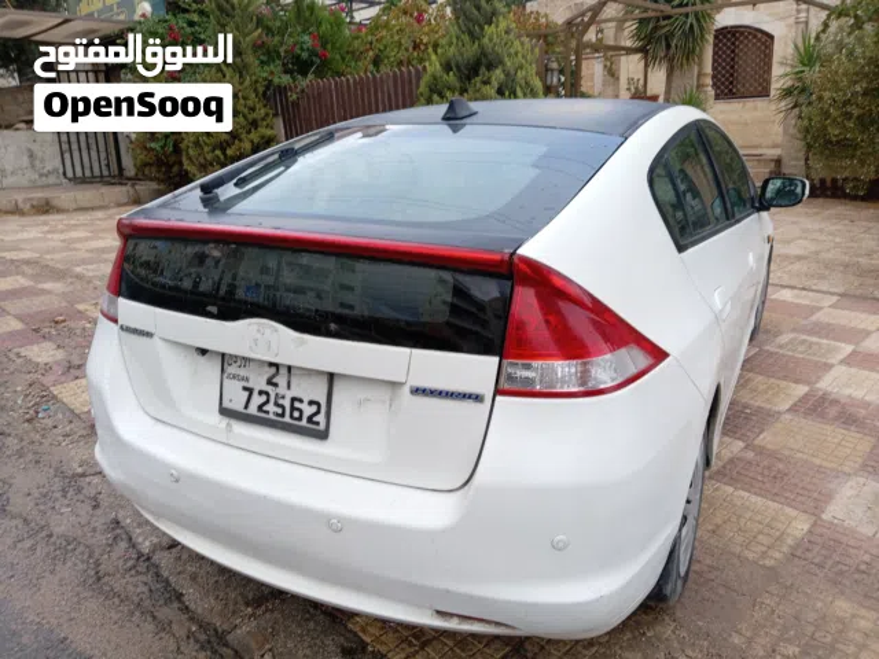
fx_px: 686
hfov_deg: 65.3
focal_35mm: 27
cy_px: 330
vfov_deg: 51.4
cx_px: 440
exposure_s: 1/50
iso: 101
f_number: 1.8
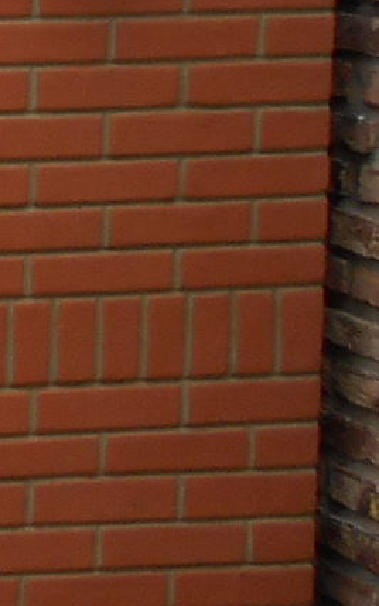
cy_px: -117
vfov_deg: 13.9
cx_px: -1062
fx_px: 2414
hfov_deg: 7.1
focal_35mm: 146
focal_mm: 4.6
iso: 80
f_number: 3.2
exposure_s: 1/250
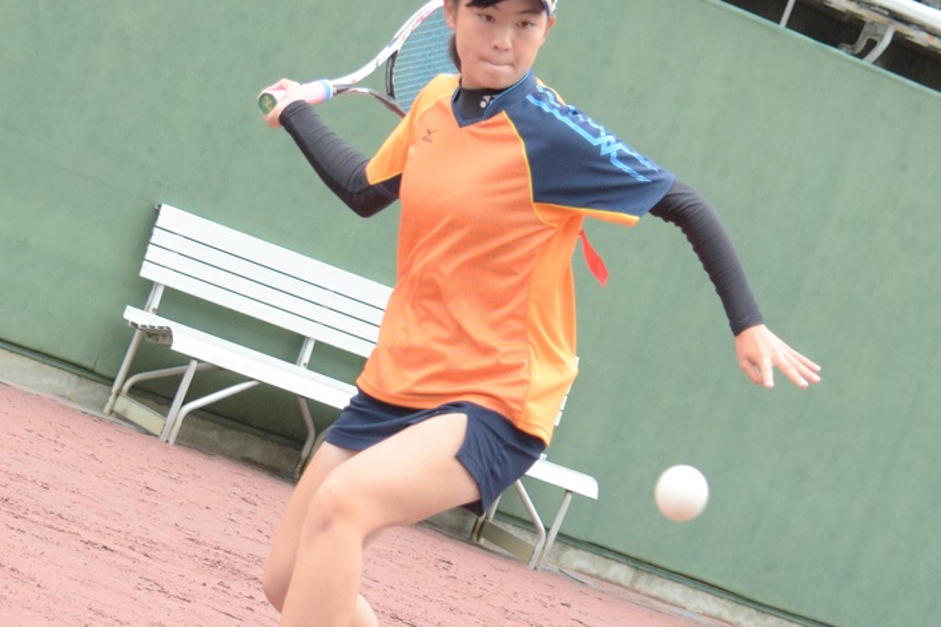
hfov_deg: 16.6
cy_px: 363
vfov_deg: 11.1
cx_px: 399
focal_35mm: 123
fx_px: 3214
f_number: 4.5
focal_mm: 58
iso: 1250
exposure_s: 1/1250
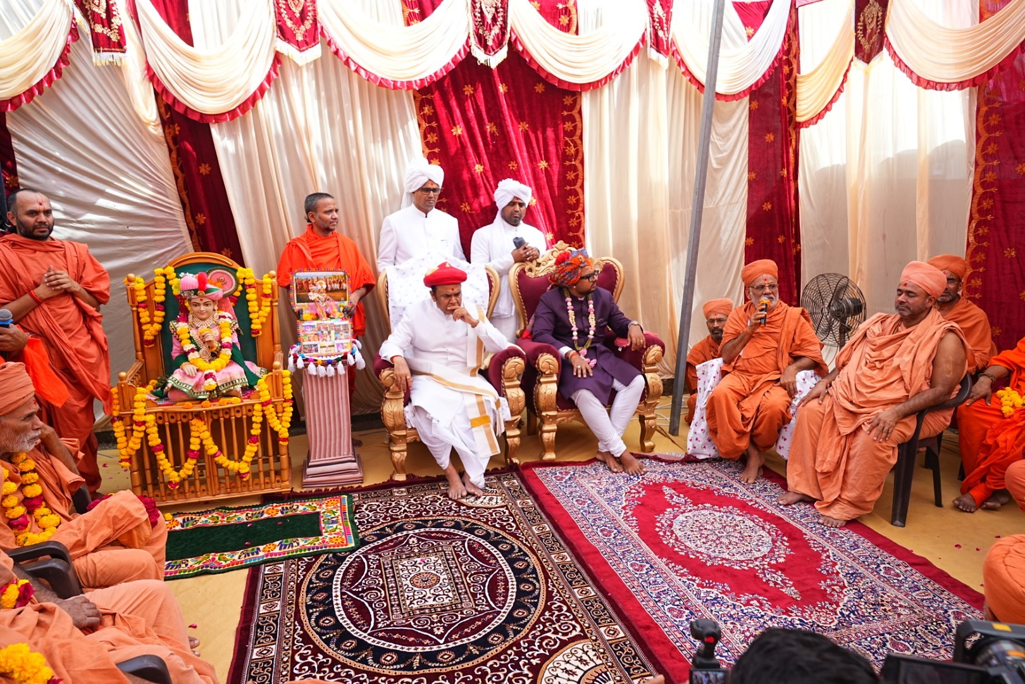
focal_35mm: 24
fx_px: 683
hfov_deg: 73.7
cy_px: 342
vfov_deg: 53.1
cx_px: 512
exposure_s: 1/160
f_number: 5.6
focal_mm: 24
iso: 250
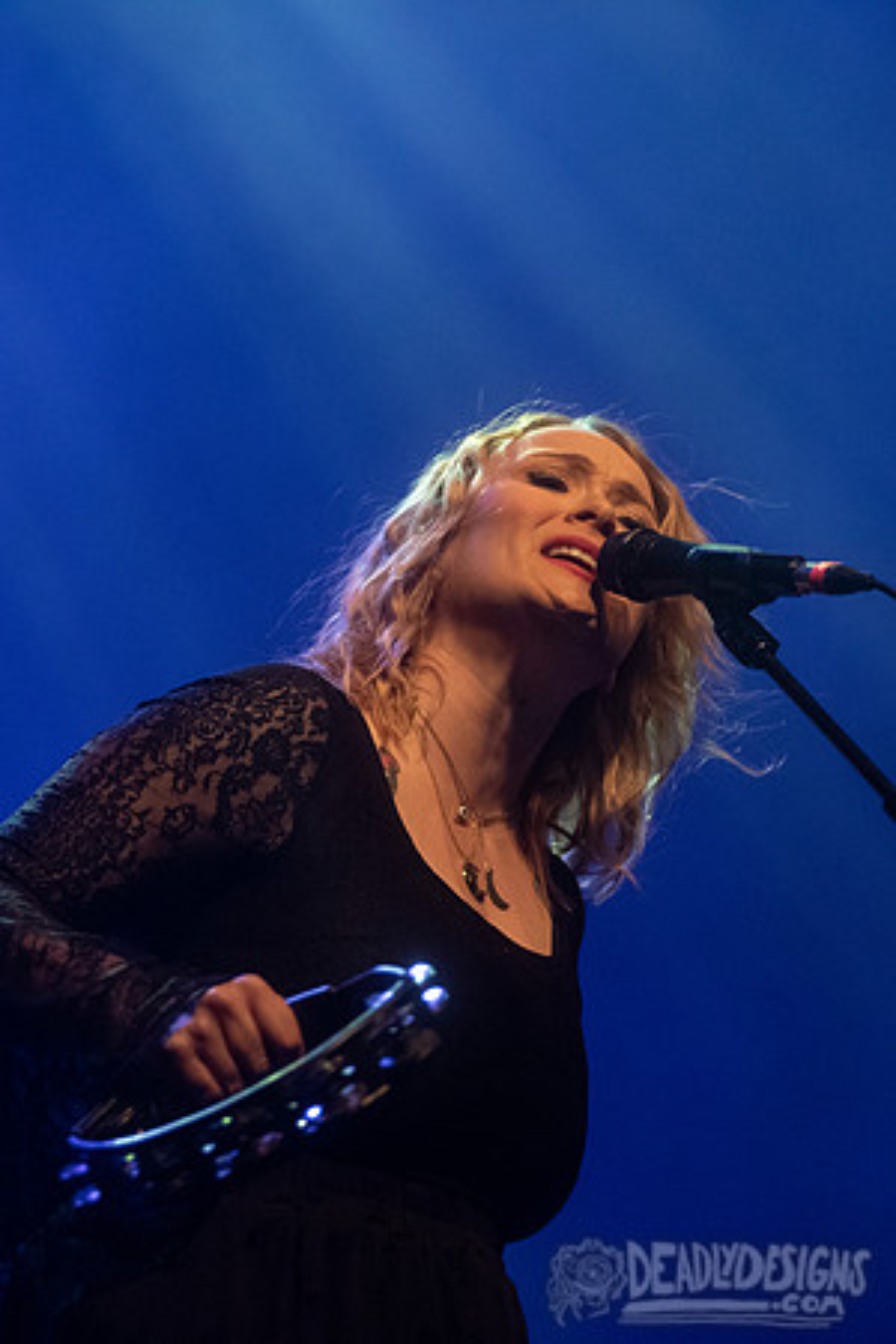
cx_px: 580
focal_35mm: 187
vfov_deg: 11.0
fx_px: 6994
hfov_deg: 7.3
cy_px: 672
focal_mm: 125
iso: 2500
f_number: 3.2
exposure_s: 1/200
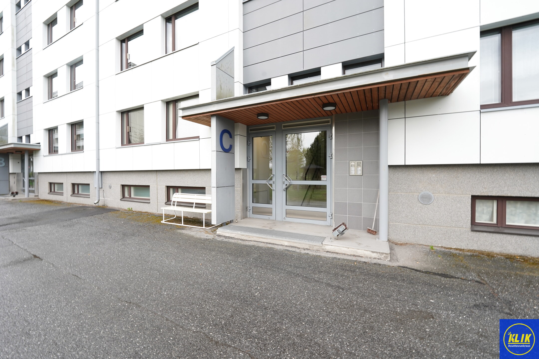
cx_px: 270
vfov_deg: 81.2
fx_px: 210
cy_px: 180
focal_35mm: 14
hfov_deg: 104.3
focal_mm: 14
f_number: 10
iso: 250
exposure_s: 1/30
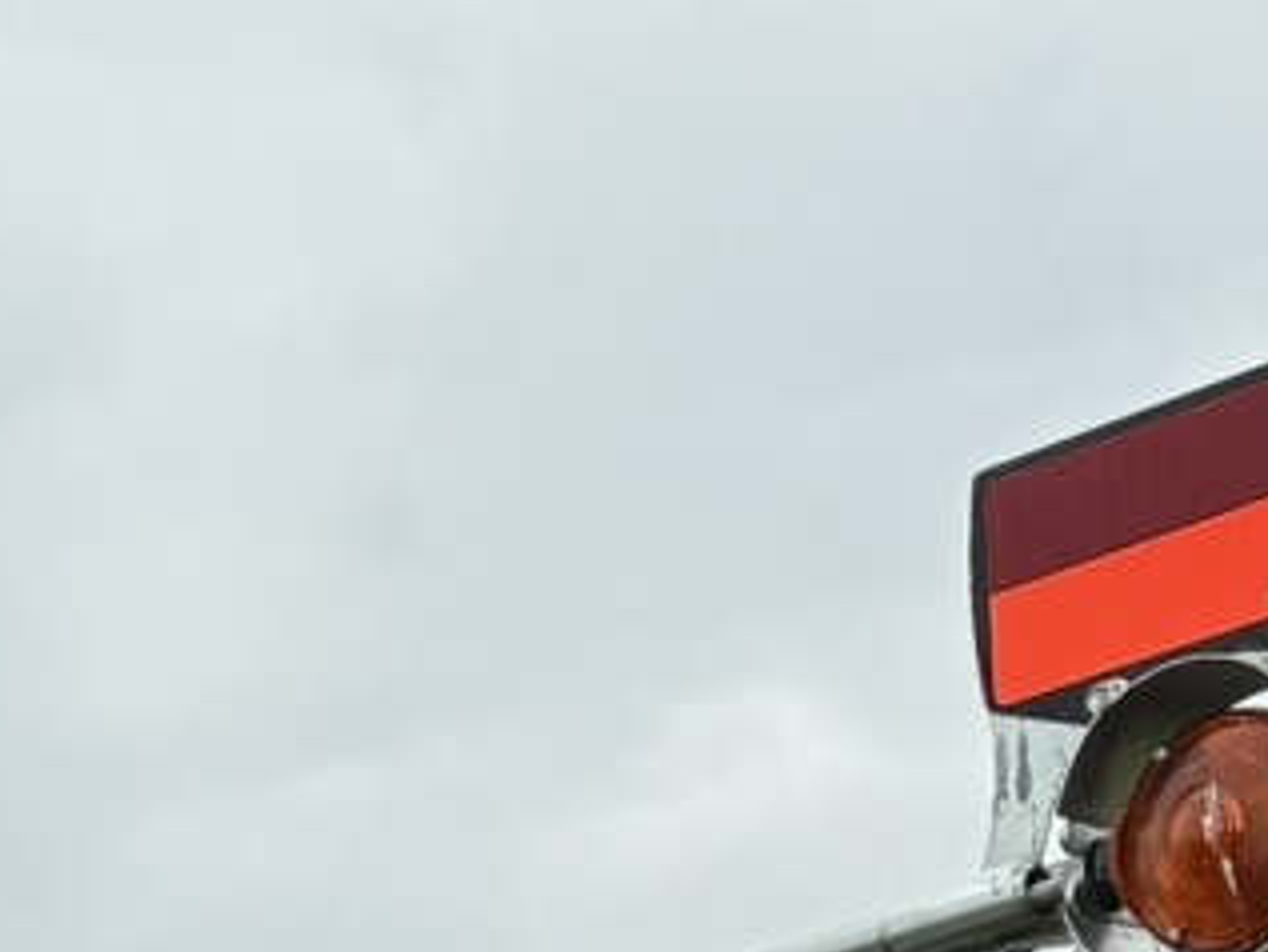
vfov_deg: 8.3
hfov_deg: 11.1
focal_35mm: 168
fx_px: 6156
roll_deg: +8.5
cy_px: 2016
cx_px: -824
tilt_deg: +5.9
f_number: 1.6
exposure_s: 1/1517
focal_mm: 5.96
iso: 50
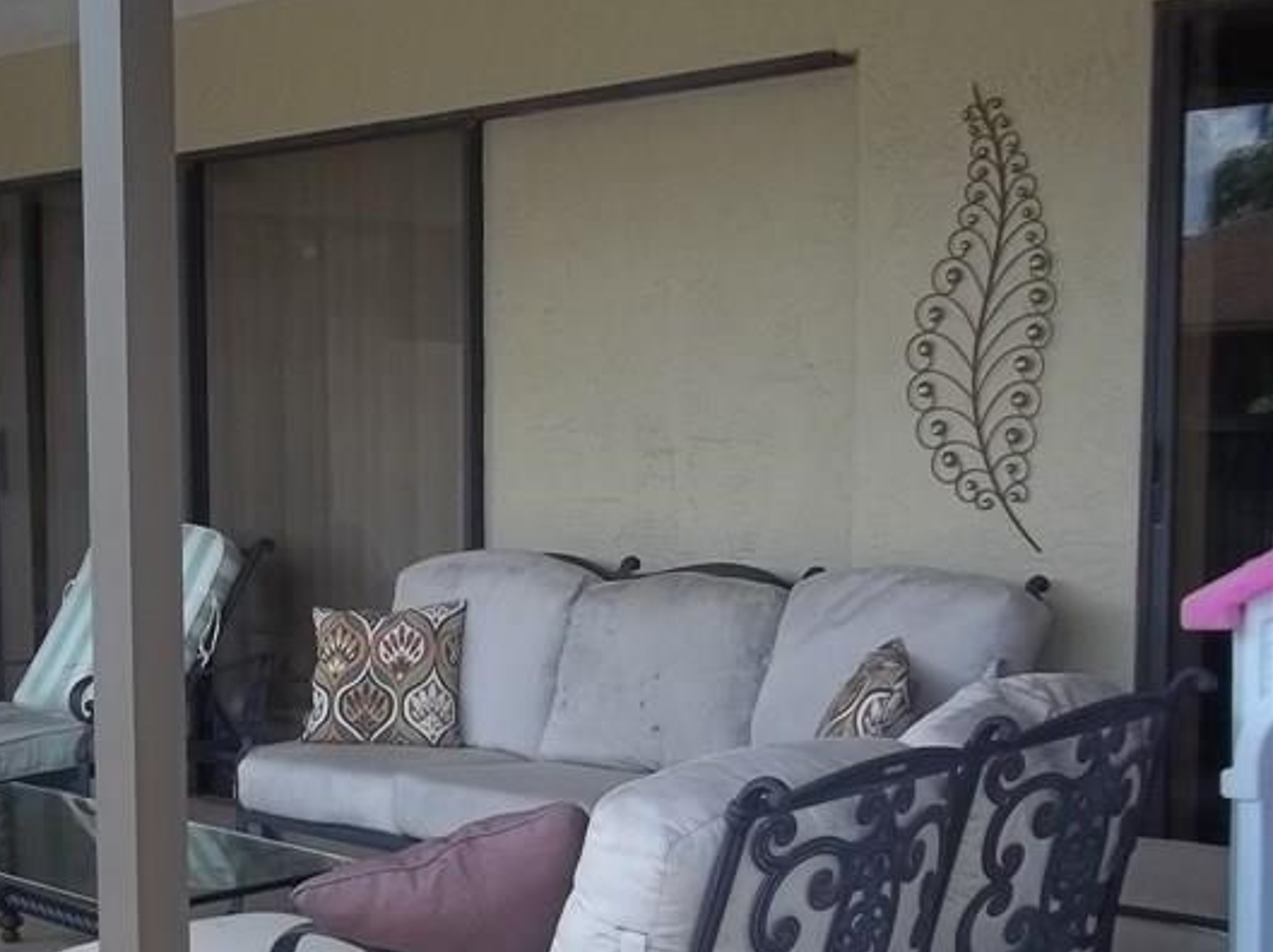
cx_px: 43
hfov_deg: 29.4
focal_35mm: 62
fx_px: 2278
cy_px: 644
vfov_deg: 23.5
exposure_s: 1/160
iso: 64
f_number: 2.9
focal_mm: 5.7
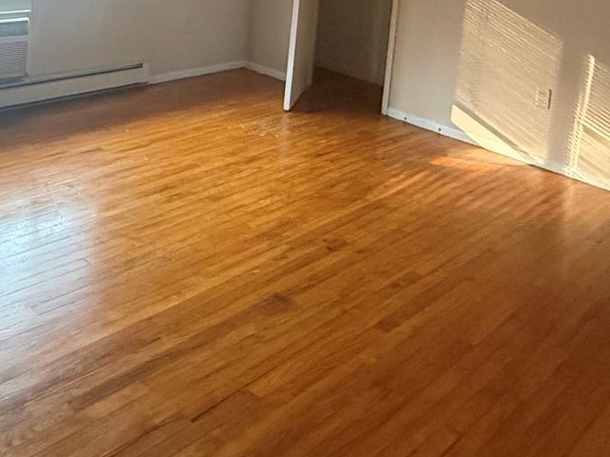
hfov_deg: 43.6
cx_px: 166
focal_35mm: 42
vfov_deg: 30.5
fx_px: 740
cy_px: -54
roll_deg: -5.2
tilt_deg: -4.7
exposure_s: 1/120
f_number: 2.2
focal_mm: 2.22
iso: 500
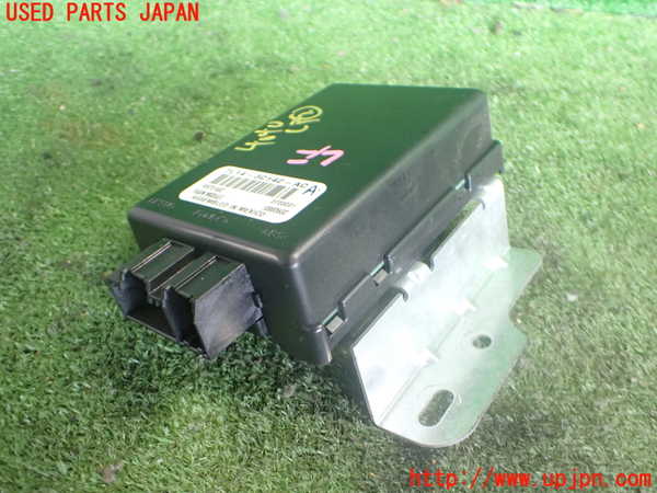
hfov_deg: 60.0
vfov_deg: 46.8
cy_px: 246
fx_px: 569
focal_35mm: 30
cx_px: 328
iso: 800
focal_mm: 5.4
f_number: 2.3
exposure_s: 1/50
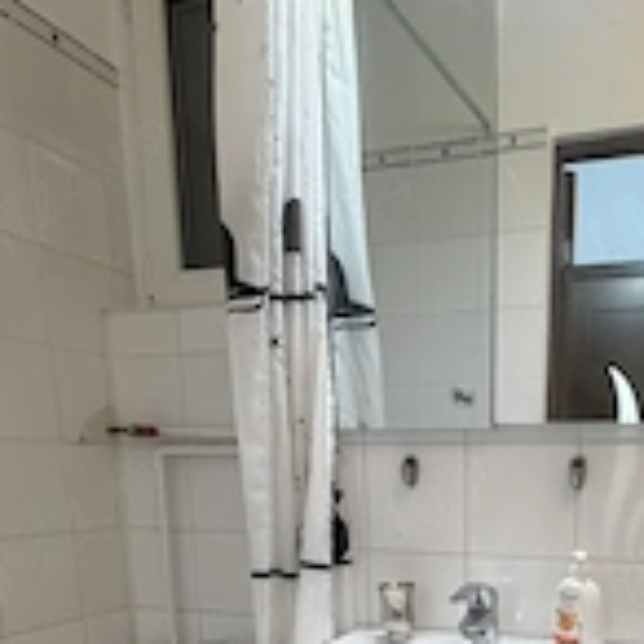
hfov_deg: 46.7
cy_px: 626
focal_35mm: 34
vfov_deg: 42.6
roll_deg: -0.8
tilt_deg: -12.0
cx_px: 481
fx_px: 716
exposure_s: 1/100
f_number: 2.2
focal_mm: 2.22
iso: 320
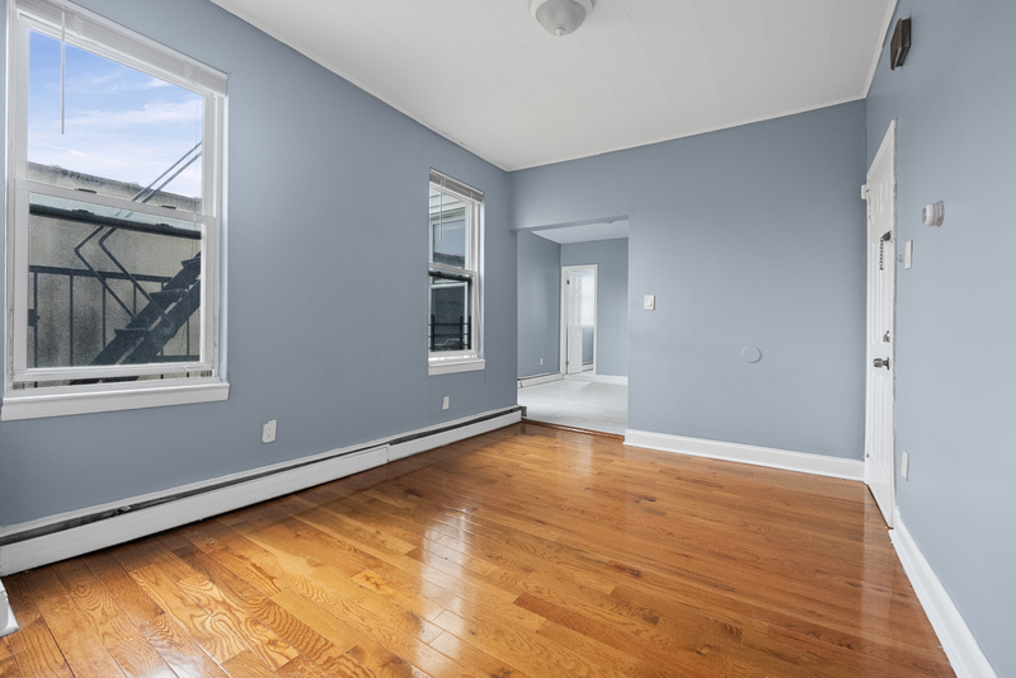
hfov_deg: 100.4
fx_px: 423
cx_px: 508
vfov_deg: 77.4
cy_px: 339
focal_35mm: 15
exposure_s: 1/50
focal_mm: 10
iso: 2500
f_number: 4
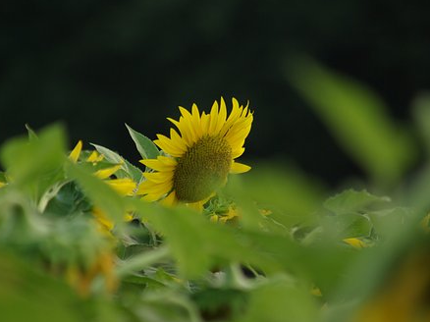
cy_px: 164
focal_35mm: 439
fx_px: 5450
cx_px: 195
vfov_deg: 3.4
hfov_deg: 4.5
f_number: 5.6
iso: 200
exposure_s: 1/180
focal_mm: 260
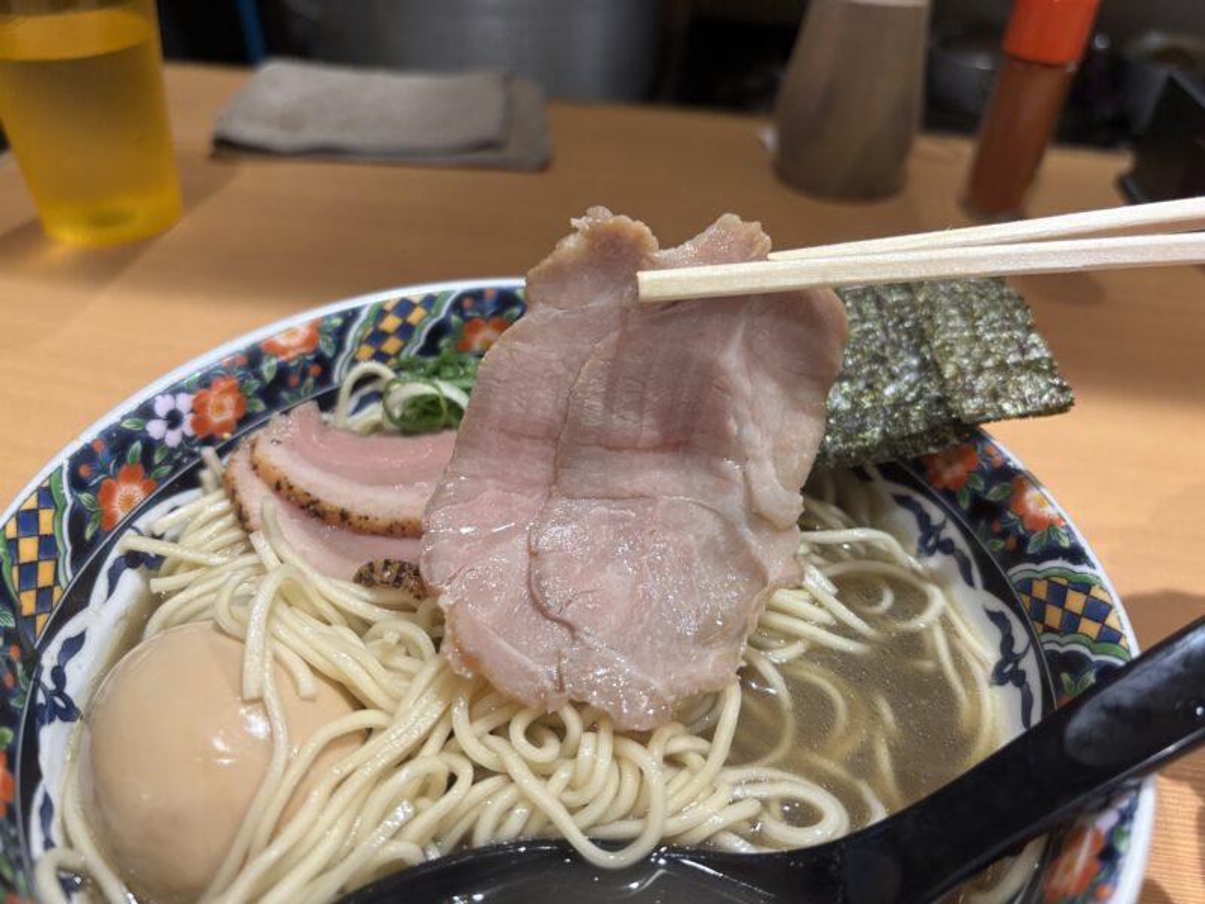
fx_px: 905
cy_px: 452
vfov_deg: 53.1
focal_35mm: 26
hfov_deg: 67.3
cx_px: 602
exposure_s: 1/50
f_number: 1.6
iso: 200
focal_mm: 5.96
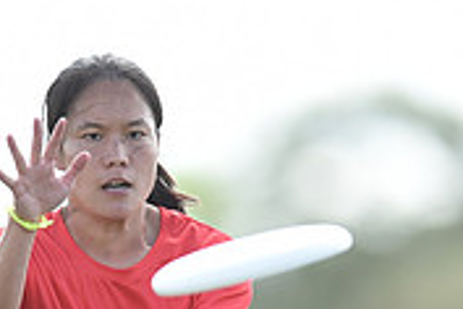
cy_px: 466
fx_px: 16872
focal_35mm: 1312
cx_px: 123
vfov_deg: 1.0
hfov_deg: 1.6
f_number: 2.8
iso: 200
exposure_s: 1/800
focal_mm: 400
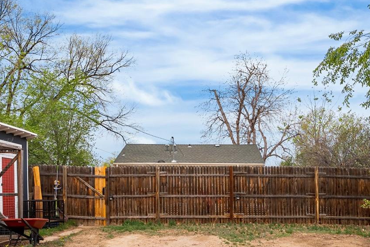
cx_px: 223
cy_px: 189
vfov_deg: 34.2
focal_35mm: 38
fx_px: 391
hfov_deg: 50.3
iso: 200
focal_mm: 20
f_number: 8
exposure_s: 1/200
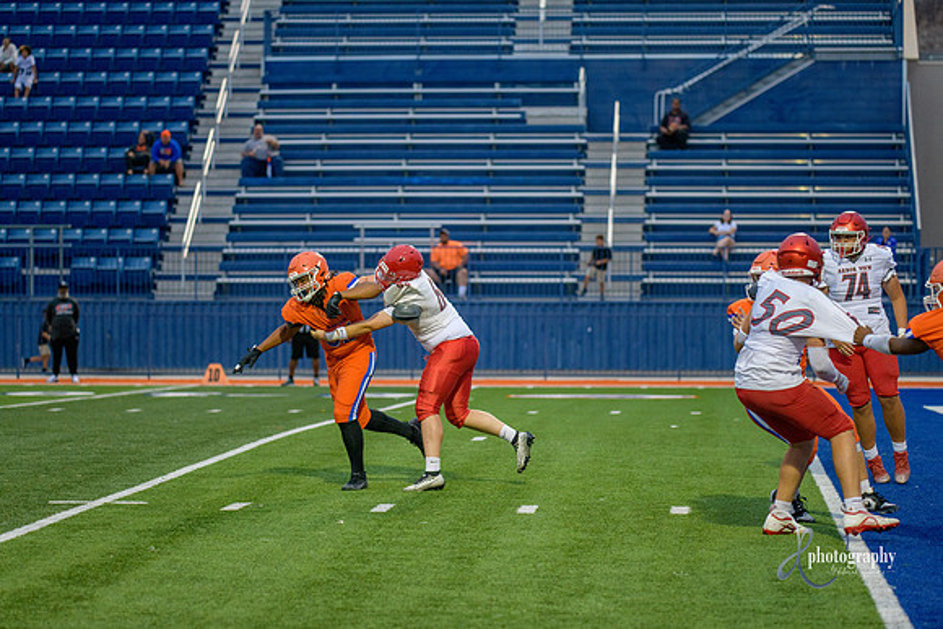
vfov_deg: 11.4
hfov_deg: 17.1
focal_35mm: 120
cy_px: 314
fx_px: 3144
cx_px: 472
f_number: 2.8
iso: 1250
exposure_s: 1/1250
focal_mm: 120
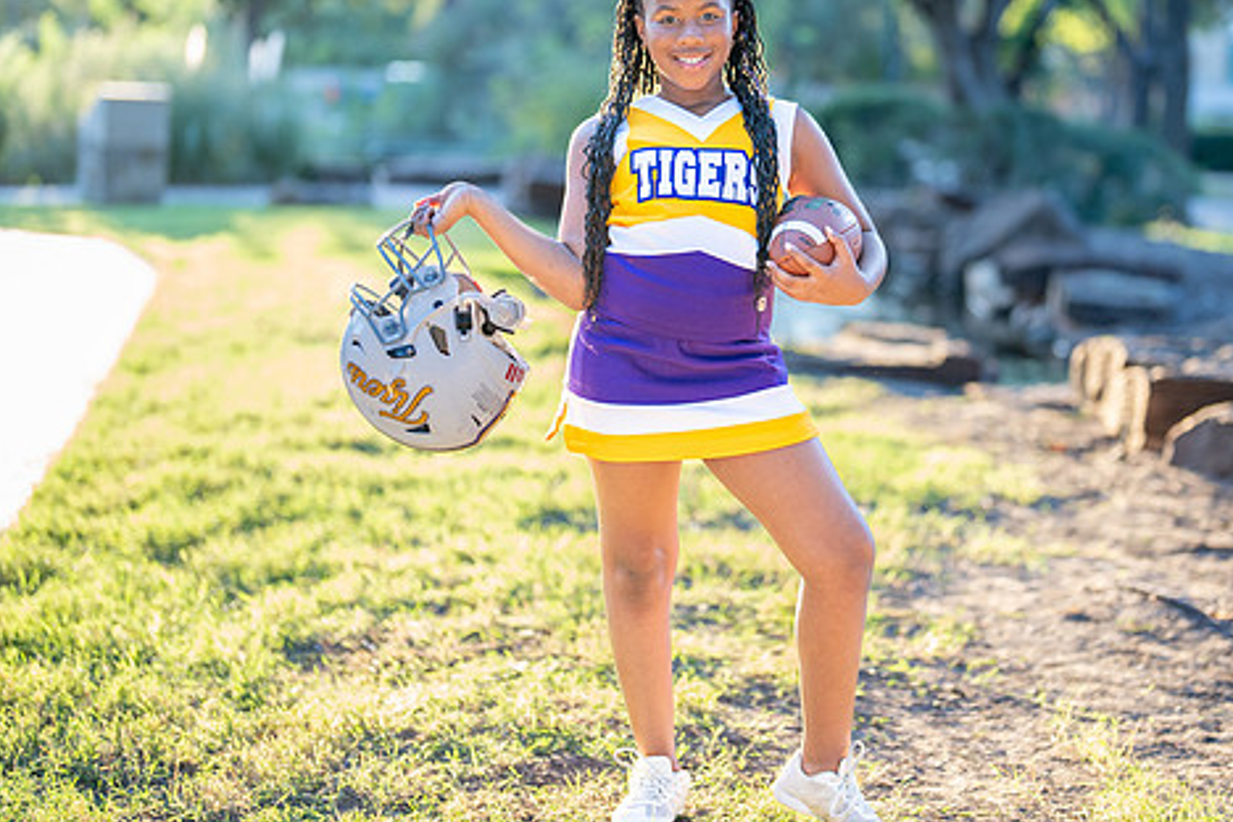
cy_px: 310
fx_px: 2603
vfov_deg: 17.9
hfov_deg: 26.6
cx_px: 735
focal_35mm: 76
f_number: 1.2
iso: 250
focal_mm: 50
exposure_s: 1/320
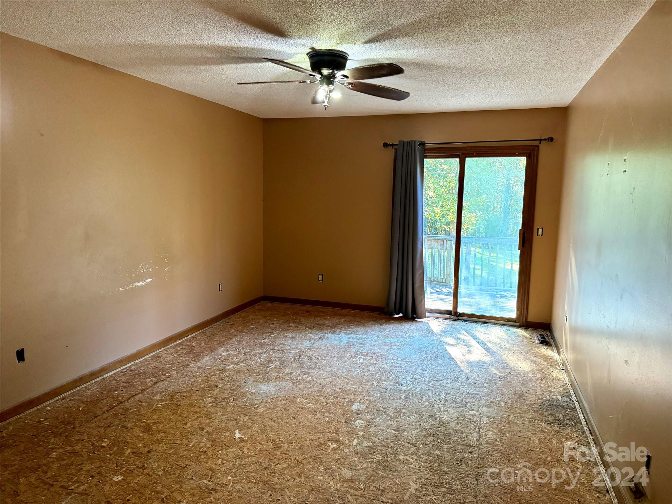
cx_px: 336
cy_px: 252
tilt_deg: -7.8
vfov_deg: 56.8
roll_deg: -1.1
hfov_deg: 71.6
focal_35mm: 24
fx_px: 466
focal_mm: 6.76
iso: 400
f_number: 1.78
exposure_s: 1/60
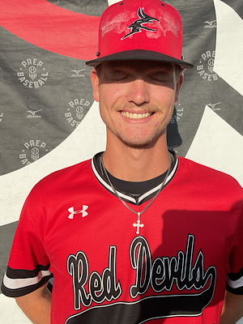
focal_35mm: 29
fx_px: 271
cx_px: 122
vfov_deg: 61.7
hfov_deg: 48.2
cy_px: 162
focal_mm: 3
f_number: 1.8
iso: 16
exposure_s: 1/1984
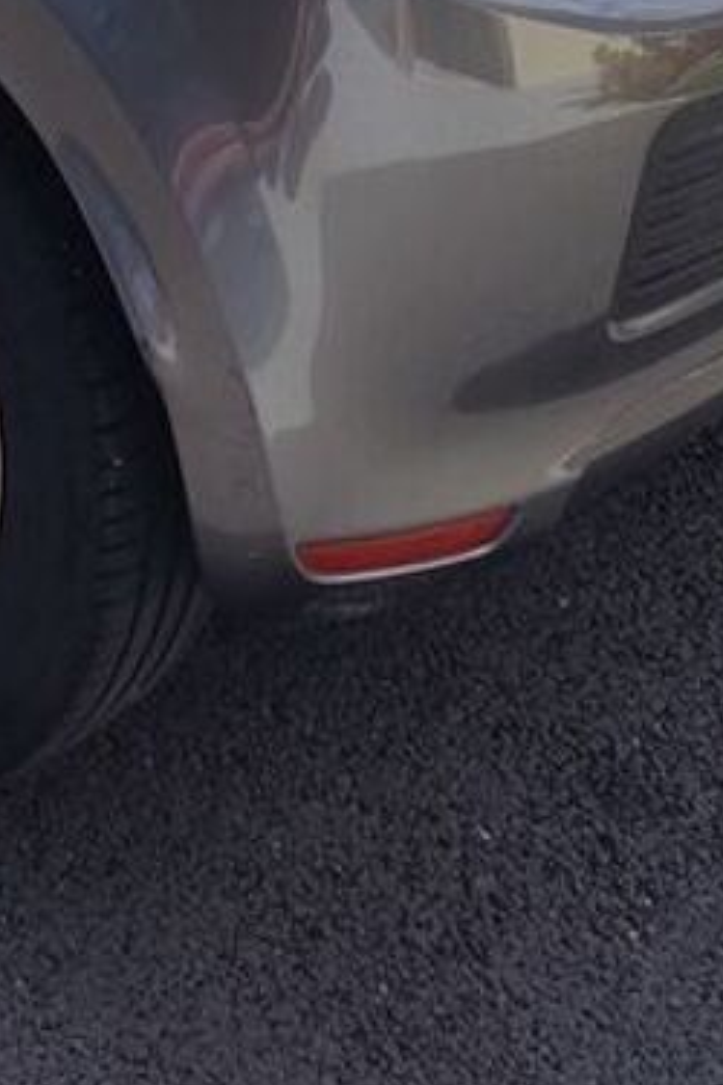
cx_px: -249
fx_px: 2560
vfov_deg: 21.0
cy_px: -450
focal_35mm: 85
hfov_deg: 15.2
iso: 50
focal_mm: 6.14
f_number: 1.65
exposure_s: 1/1648
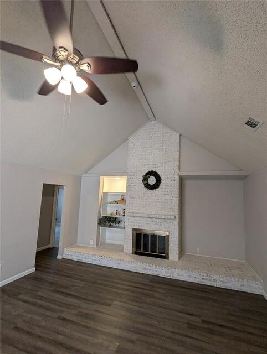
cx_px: 134
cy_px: 177
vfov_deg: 94.4
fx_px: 164
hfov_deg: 78.3
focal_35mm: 16
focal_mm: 2.35
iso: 125
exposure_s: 1/120
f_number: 2.2
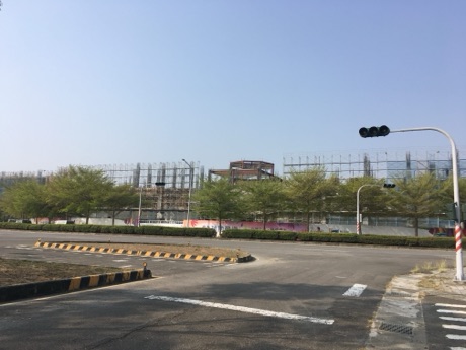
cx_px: 233
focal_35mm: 29
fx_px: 390
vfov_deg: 48.2
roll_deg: -2.7
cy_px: 175
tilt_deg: +8.2
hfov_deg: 61.7
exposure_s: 1/1399
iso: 25
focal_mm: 4.15
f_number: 2.2
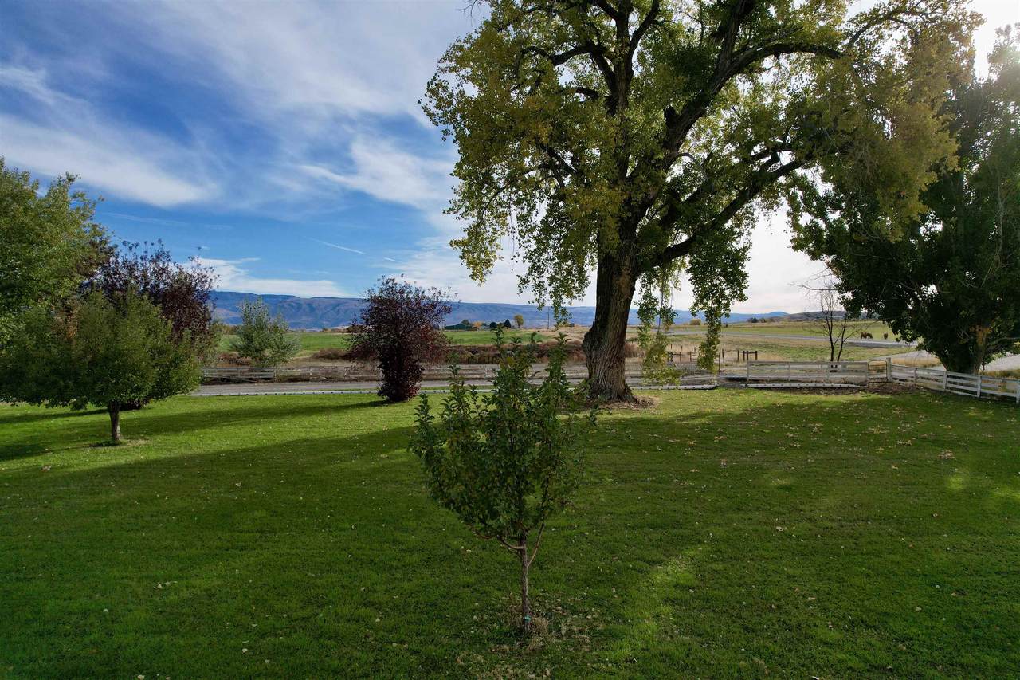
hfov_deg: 78.6
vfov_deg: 57.2
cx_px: 510
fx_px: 623
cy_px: 340
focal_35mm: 22
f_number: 2.8
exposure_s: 1/2500
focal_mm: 8.38
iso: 100
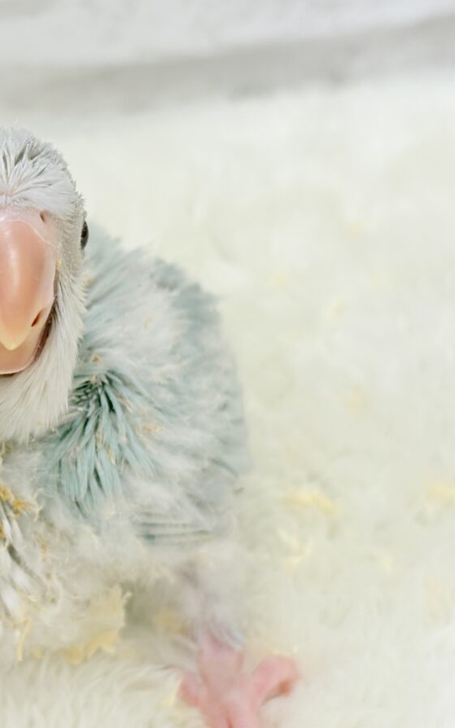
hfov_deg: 17.2
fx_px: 1468
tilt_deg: -33.6
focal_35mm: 74
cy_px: 364
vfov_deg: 27.8
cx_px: -20
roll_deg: +2.0
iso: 40
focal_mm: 5.96
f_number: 1.6
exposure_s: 1/50
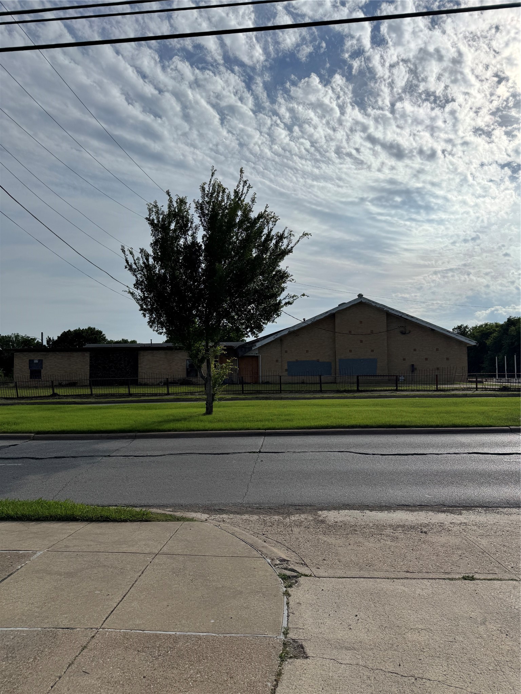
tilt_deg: +3.3
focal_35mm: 24
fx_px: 482
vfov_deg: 71.6
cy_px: 347
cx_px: 260
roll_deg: +0.5
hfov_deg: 56.8
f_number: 1.78
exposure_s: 1/12346
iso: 64
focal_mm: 6.76
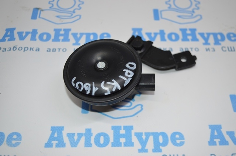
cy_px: 78
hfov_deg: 45.0
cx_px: 118
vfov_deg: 30.8
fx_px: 285
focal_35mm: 44
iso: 400
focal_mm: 29
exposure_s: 1/125
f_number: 4.2
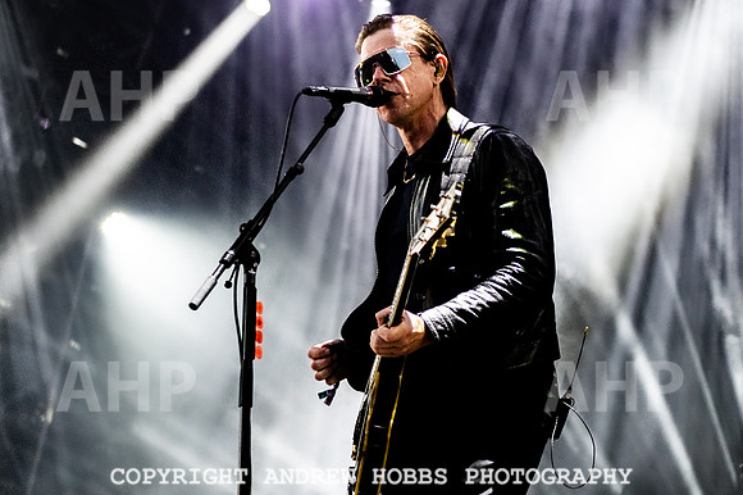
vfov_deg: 10.5
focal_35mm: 130
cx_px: 439
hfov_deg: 15.7
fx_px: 2688
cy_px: 140
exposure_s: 1/160
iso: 2000
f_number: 3.2
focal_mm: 70
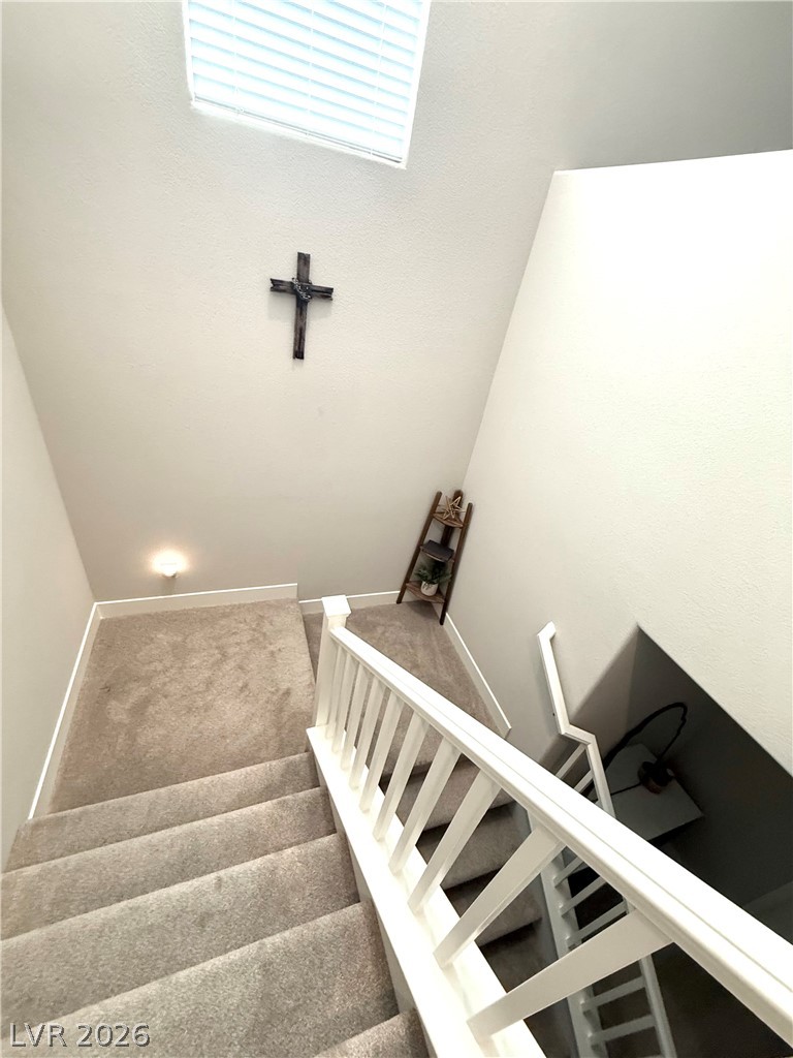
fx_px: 428
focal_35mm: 14
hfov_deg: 85.7
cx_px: 396
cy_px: 529
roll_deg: -12.7
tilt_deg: -33.0
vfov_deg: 102.1
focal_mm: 2.22
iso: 320
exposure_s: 1/60
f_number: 2.2
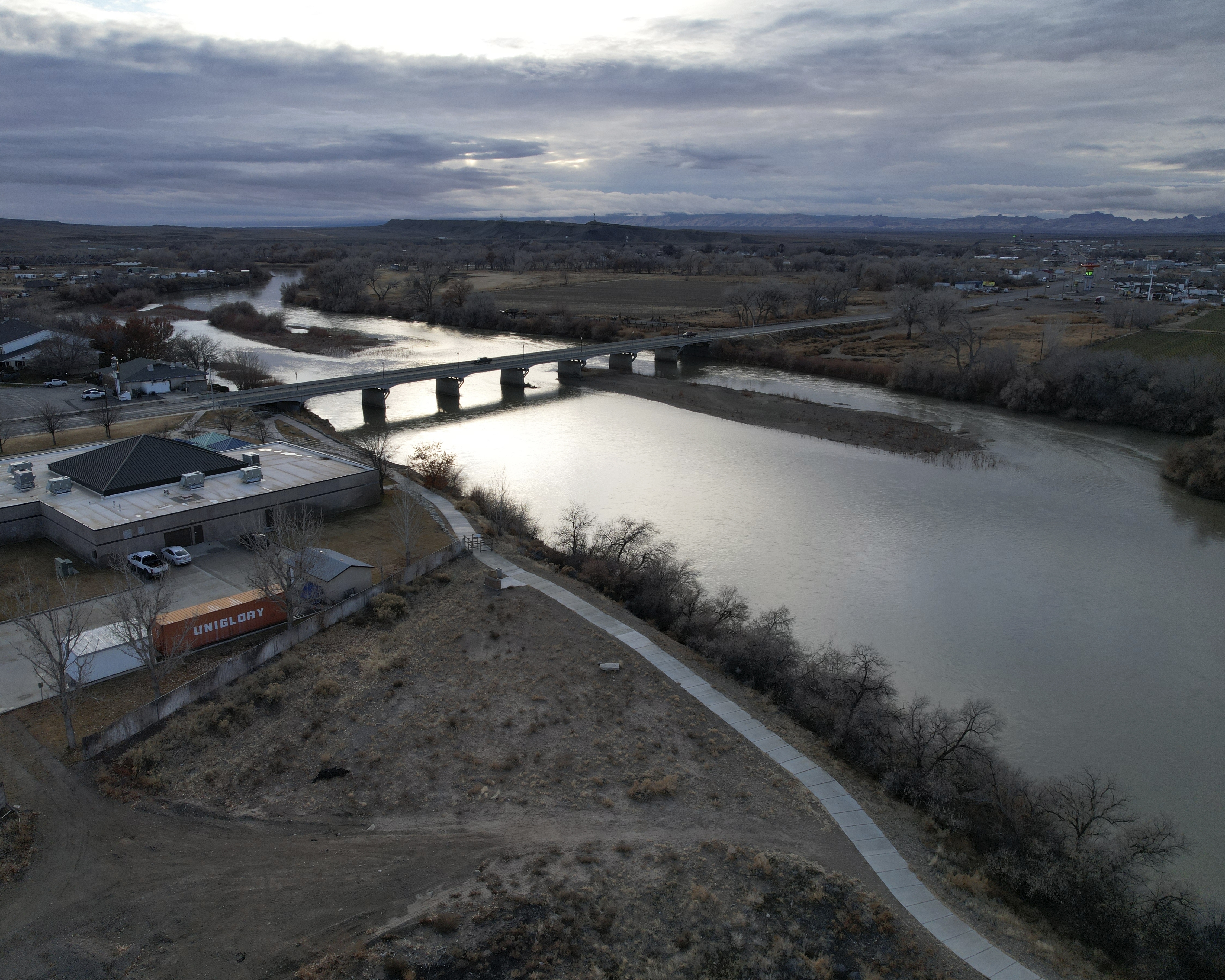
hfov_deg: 68.0
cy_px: 491
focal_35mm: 25
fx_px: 906
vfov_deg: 56.8
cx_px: 561
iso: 100
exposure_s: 1/1000
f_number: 2.8
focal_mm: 8.38
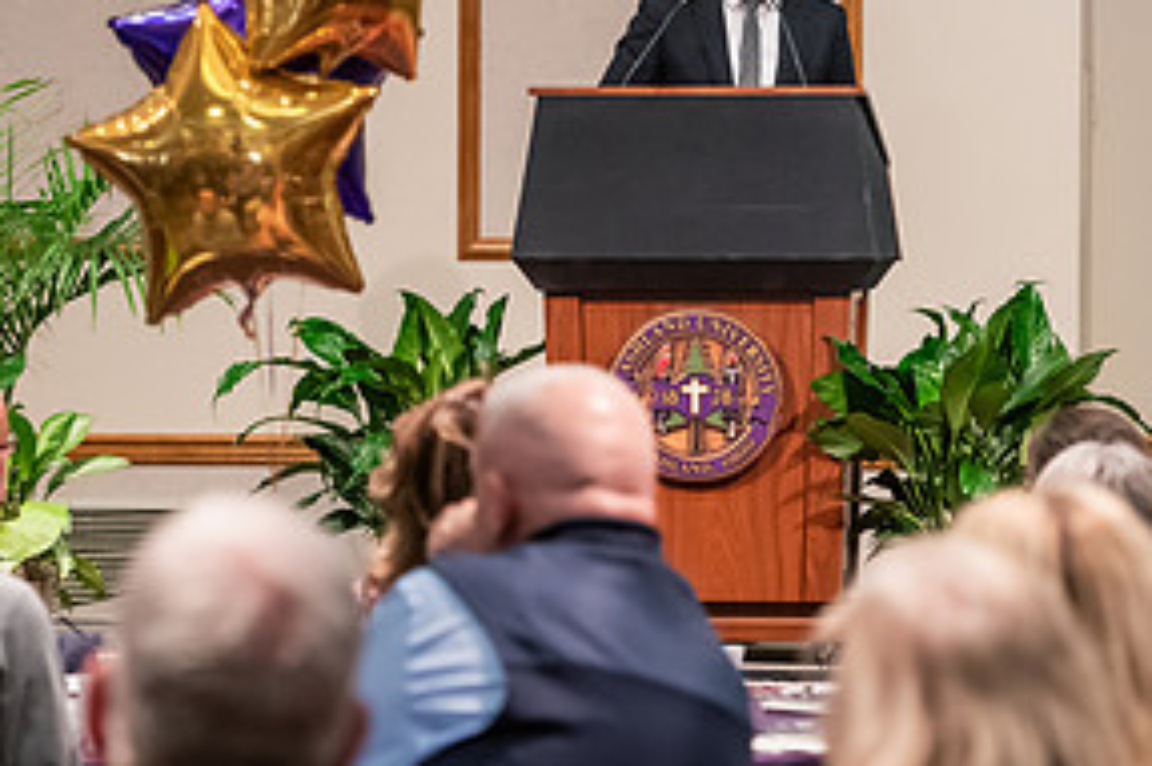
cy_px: 287
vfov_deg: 7.4
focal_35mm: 186
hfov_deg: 11.1
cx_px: 614
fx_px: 5948
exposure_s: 1/160
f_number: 3.2
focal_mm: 92
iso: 2500
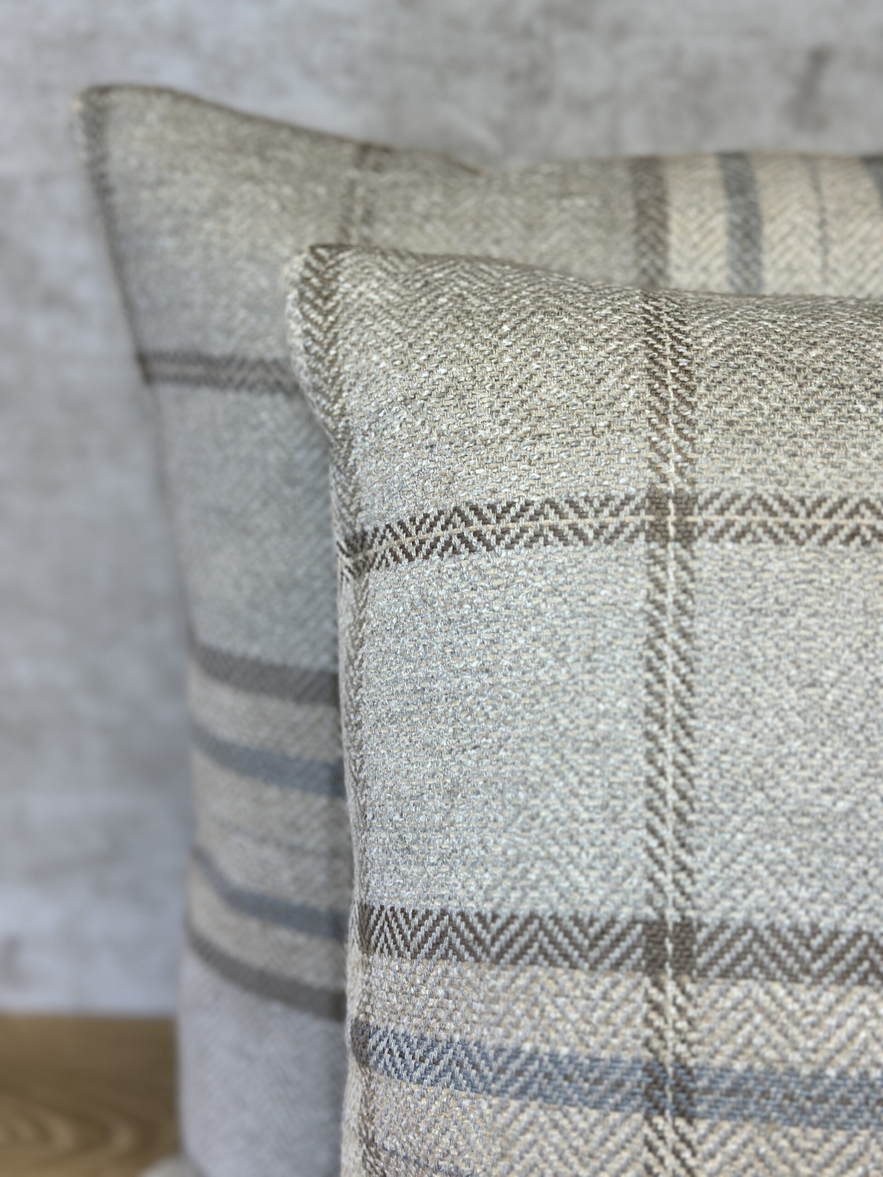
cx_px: 442
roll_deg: -0.8
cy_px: 588
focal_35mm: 48
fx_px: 1633
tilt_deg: -24.0
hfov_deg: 30.3
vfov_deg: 39.7
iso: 80
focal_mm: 6.86
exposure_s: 1/228
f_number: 1.78
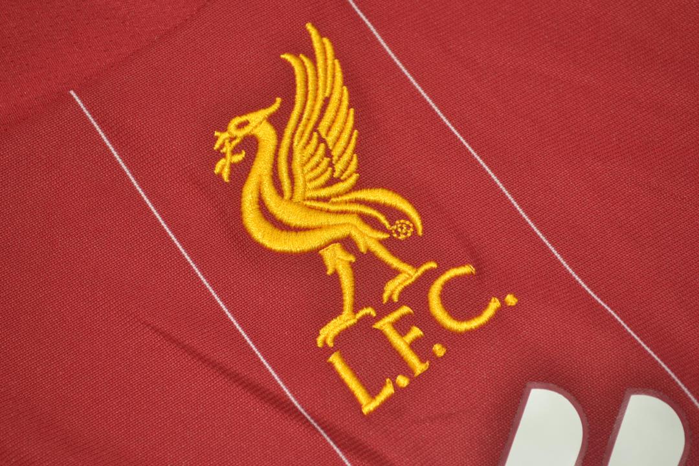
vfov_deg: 18.9
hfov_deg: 28.1
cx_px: 350
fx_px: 1398
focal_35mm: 72
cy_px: 233
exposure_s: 1/60
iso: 200
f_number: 5.6
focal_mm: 48
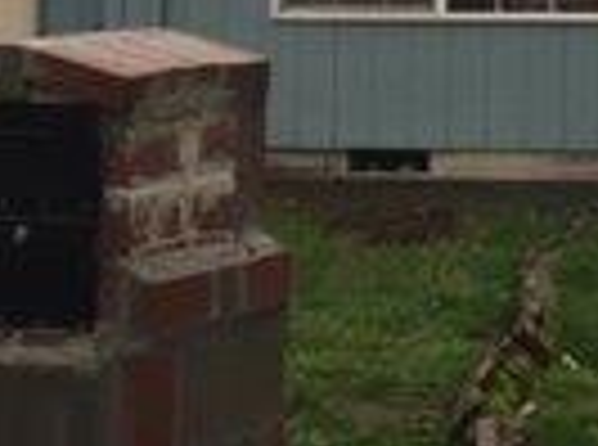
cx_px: 710
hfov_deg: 13.7
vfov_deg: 10.2
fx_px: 2412
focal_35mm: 140
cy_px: -234
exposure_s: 1/121
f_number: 2.2
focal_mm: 4.15
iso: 32
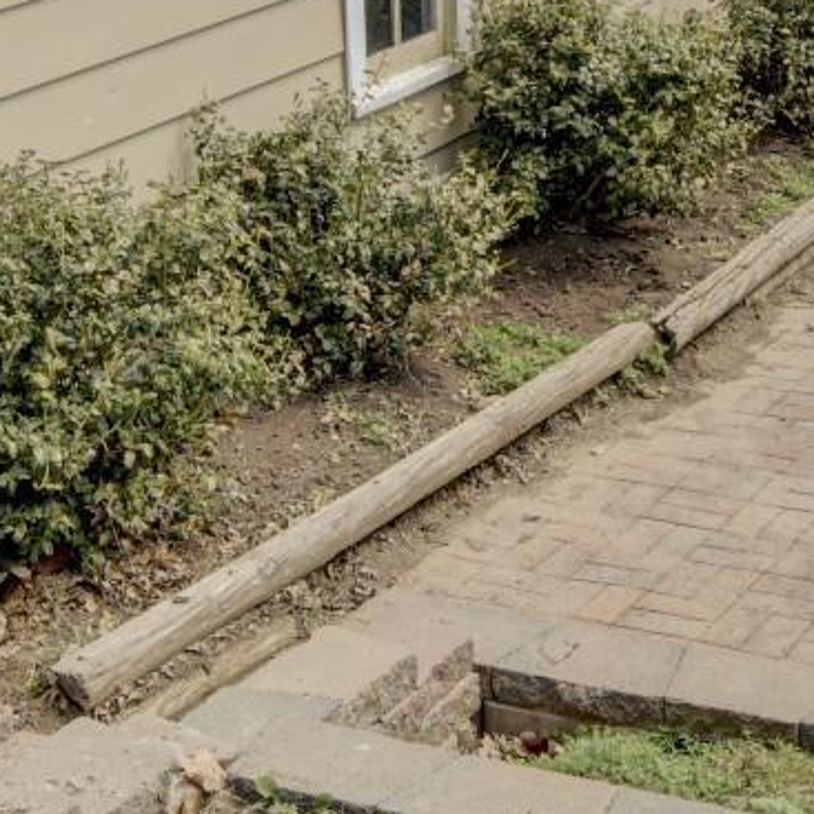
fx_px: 2660
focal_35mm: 100
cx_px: 625
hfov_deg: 17.3
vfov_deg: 16.6
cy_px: -197
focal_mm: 18
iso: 400
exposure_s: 1/320
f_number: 8
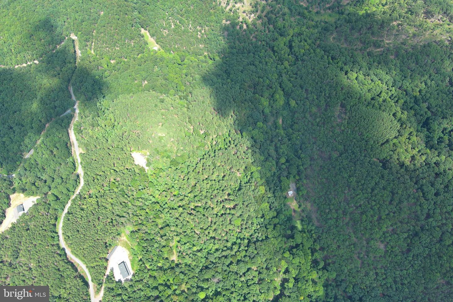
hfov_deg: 63.7
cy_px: 151
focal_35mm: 29
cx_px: 226
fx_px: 365
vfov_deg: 45.0
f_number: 2.8
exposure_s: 1/426
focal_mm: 10.57
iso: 100
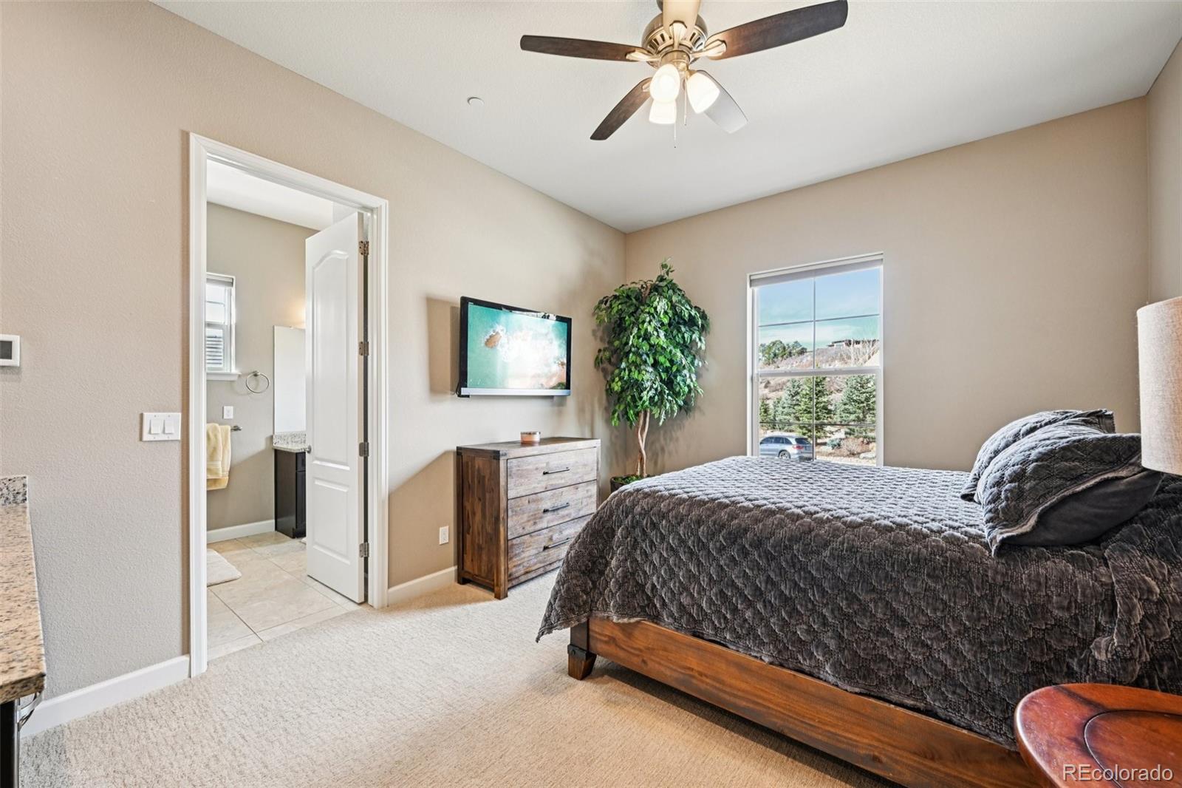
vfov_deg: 81.2
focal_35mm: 14
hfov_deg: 104.3
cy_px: 394
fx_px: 460
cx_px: 591
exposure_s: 1/8
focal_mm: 14
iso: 400
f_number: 11
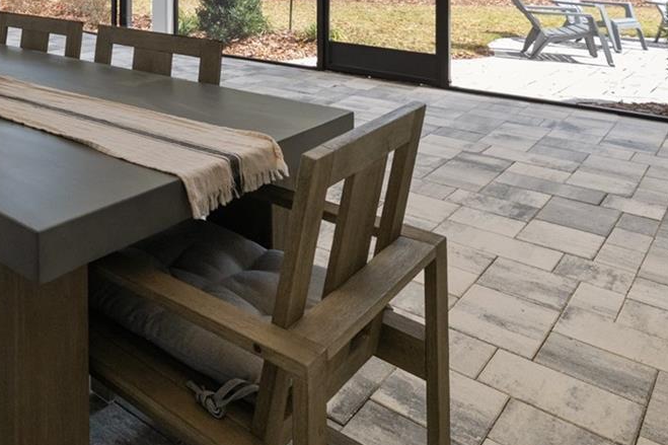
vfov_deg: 32.9
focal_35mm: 34
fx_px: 631
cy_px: -70
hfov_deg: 44.6
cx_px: -41
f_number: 7.1
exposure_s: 1/160
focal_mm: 14
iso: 400
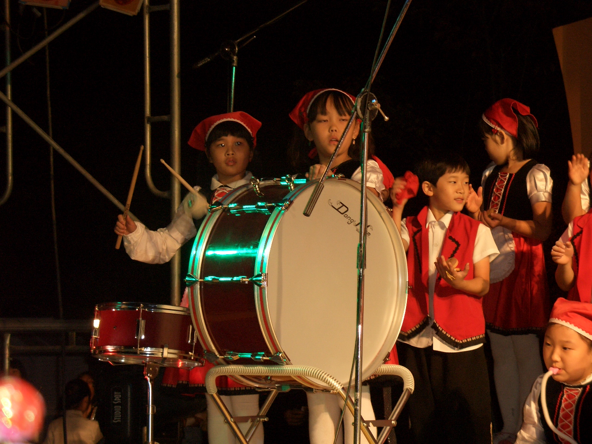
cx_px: 296
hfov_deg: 14.9
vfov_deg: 11.2
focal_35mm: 132
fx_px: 2257
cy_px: 222
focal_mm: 28.4
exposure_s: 1/60
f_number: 4
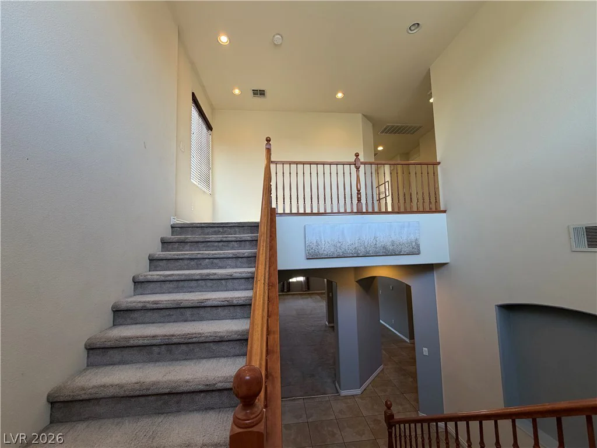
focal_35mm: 14
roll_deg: +2.1
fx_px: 241
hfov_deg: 102.1
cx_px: 298
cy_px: 224
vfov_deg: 85.7
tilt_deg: +4.9
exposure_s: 1/120
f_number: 2.2
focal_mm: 2.22
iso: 250
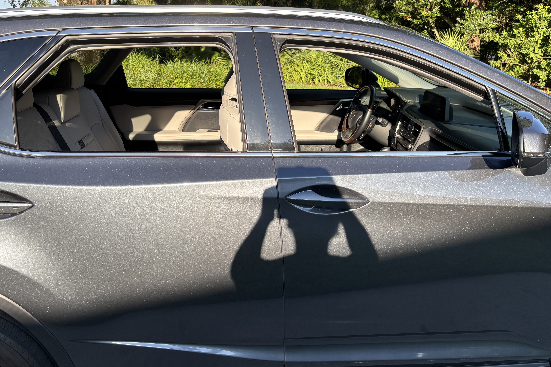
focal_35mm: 28
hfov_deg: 65.5
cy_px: 167
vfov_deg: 46.4
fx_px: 429
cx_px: 273
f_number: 1.6
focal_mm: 5.96
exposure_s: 1/781
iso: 50
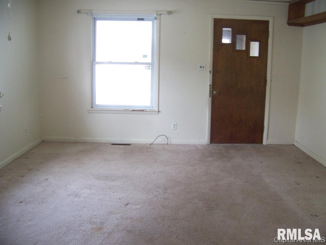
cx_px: 163
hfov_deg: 51.4
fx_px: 339
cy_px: 122
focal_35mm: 36
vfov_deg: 39.7
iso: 125
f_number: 2.8
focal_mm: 5.85
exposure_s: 1/30
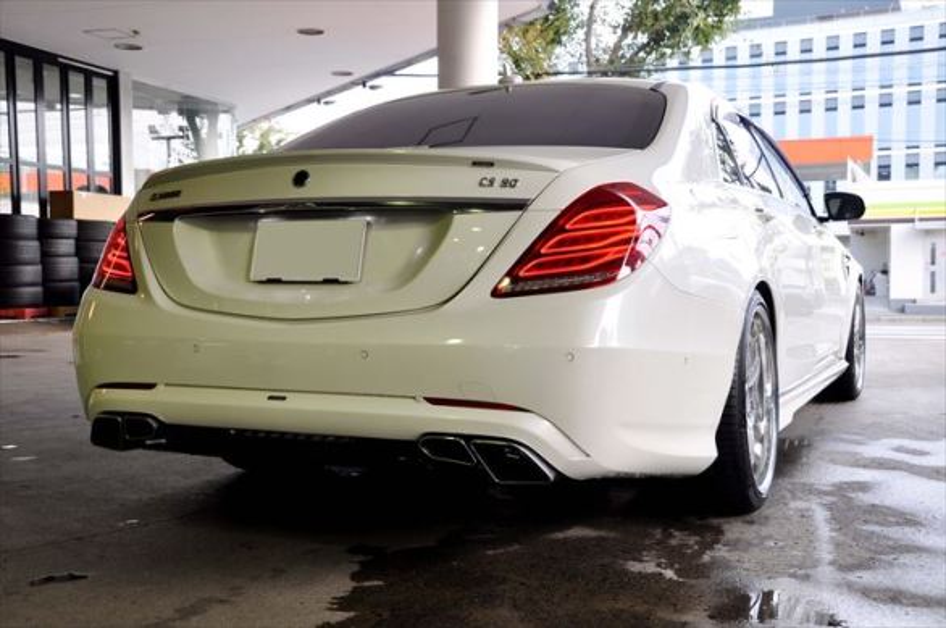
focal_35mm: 42
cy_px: 314
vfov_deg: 31.8
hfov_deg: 46.5
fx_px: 1102
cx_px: 473
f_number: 7.1
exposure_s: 1/50
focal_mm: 28
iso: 200
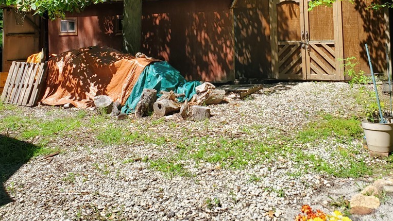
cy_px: 12
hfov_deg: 52.8
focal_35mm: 38
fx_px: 396
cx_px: 197
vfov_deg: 29.6
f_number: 2.4
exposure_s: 1/820
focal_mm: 4.3
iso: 50
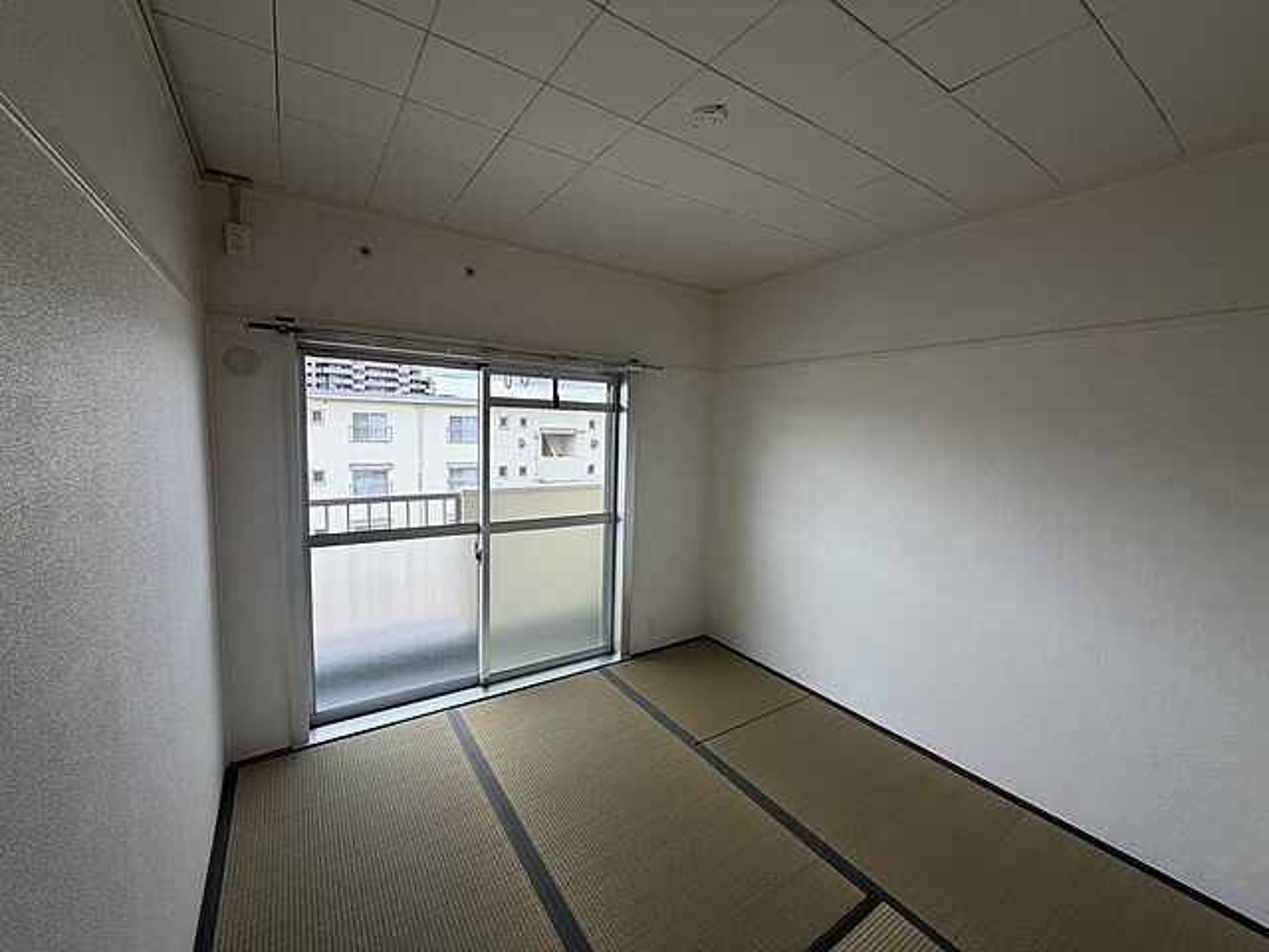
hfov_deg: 102.1
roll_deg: -0.8
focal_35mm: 14
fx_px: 513
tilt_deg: -5.3
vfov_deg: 85.7
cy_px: 476
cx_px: 634
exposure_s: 1/127
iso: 40
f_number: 2.2
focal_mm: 2.22
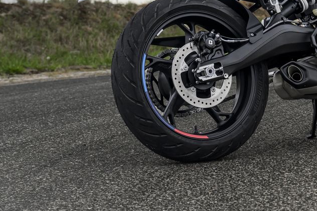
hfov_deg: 12.2
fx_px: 1453
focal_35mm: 165
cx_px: 373
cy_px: -31
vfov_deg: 8.3
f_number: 5.6
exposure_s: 1/640
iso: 640
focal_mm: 62
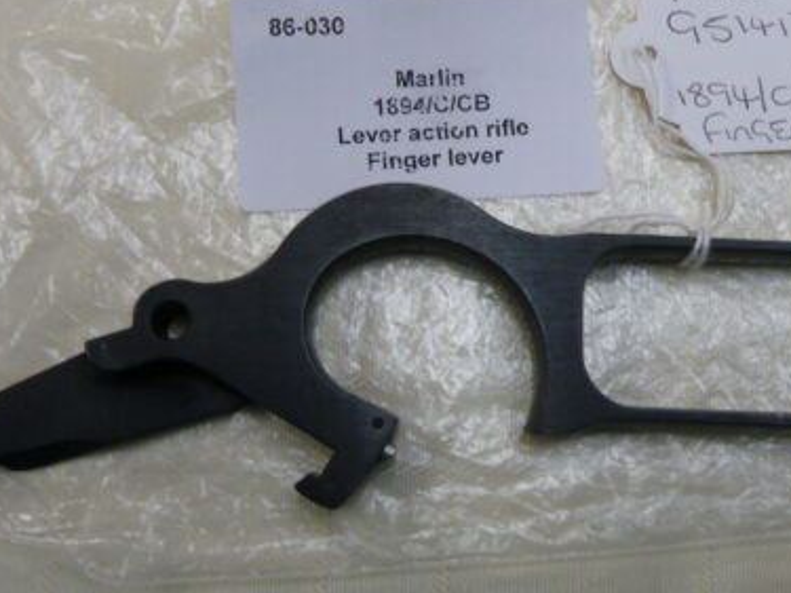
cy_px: 226
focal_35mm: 40
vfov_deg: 35.8
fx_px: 914
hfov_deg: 46.7
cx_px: 441
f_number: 3.3
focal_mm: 4.1
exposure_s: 1/30
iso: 160
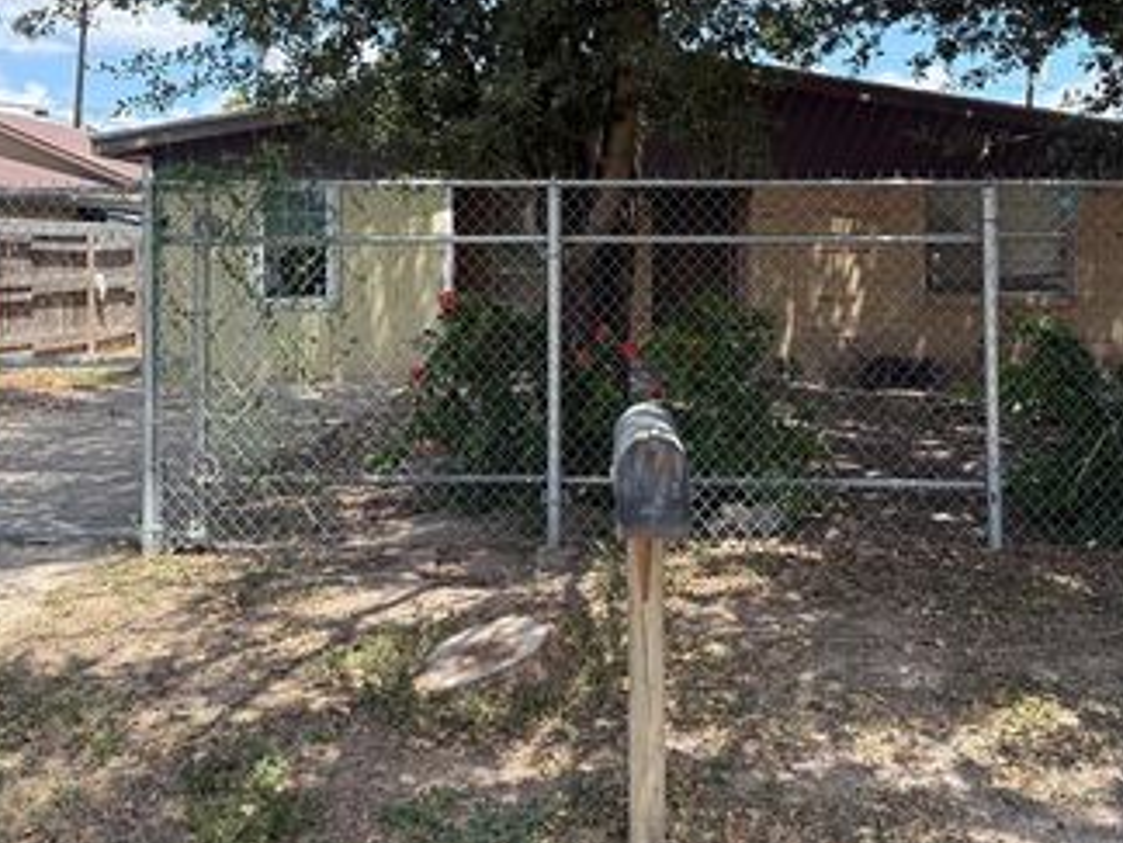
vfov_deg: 37.8
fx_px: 1200
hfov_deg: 50.1
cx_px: 613
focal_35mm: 37
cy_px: 217
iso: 100
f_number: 1.78
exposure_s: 1/1653
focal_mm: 6.76
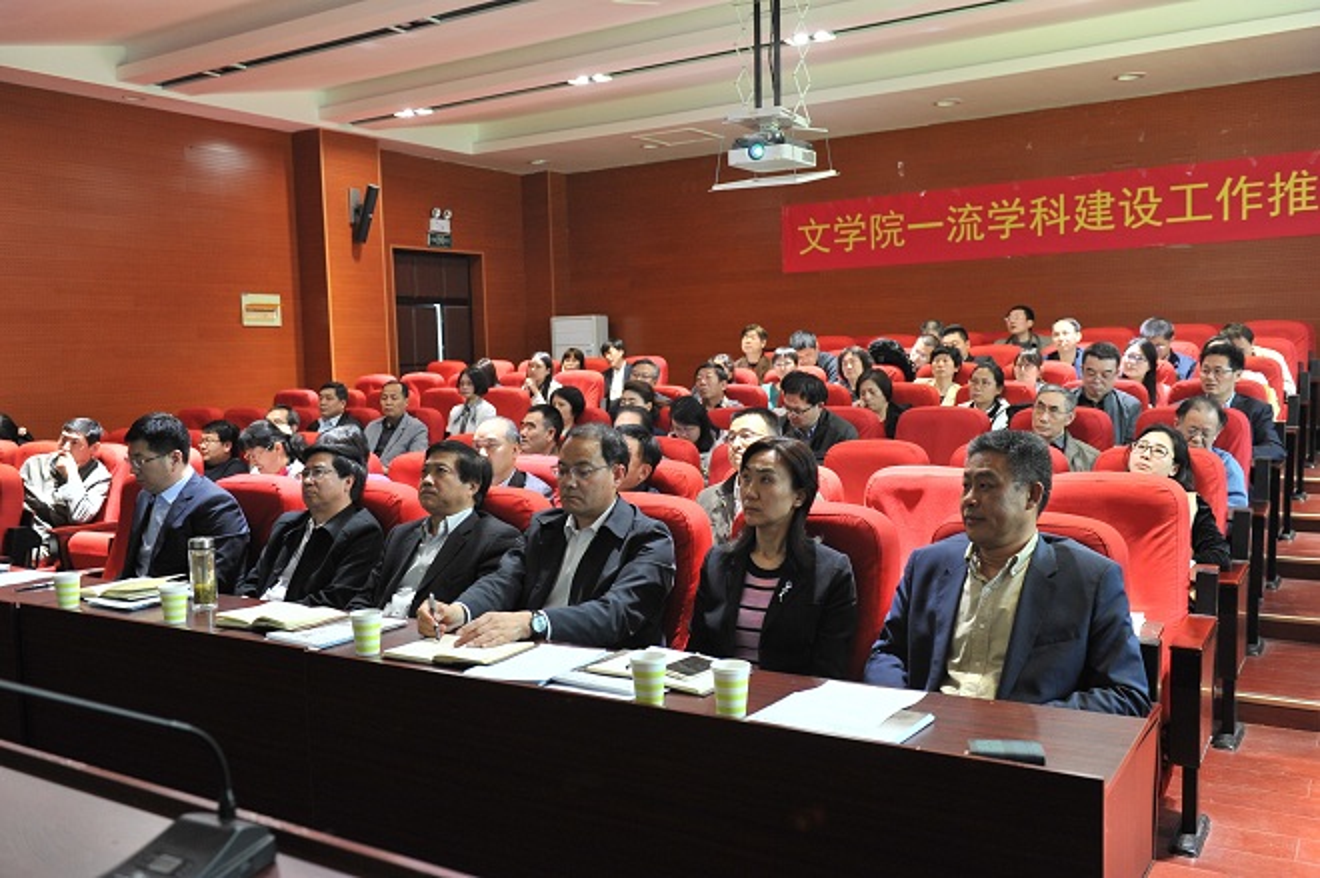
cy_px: 439
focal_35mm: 32
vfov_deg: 41.1
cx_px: 660
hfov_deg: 58.8
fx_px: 1172
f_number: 4
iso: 1250
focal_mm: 32
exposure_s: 1/40
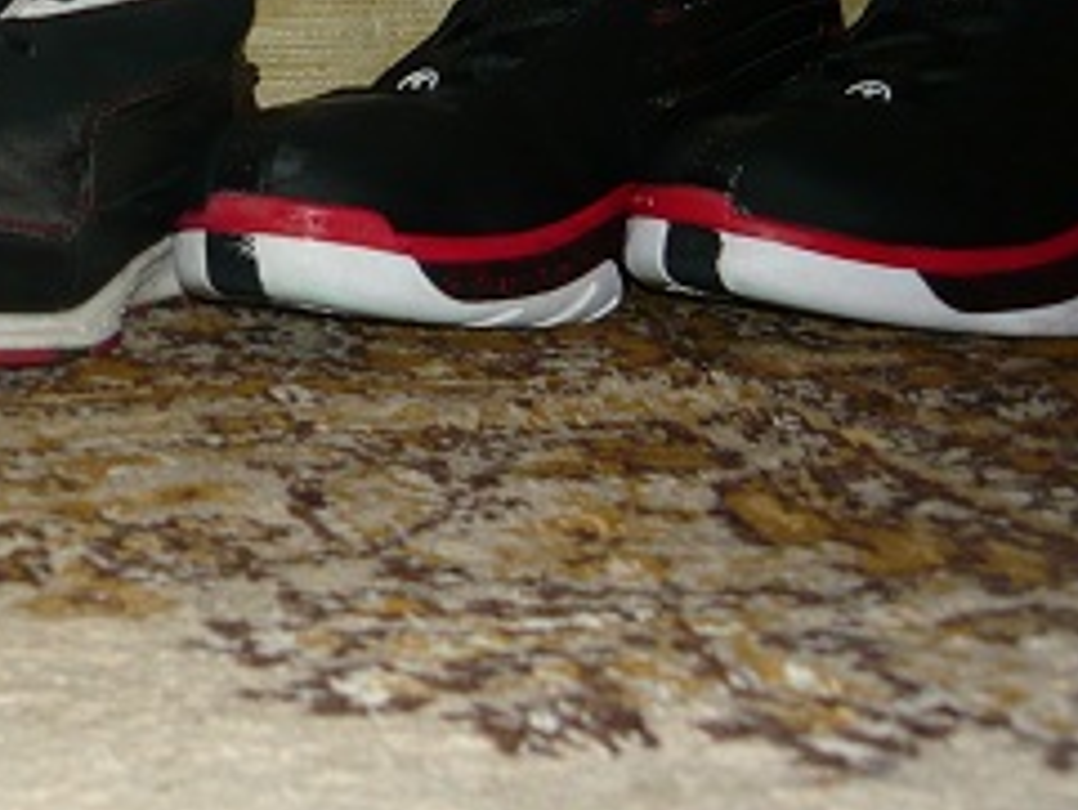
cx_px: -152
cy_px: 103
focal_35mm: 82
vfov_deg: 17.8
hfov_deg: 22.3
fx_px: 2555
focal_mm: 5.5
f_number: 2.8
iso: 100
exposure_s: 1/30
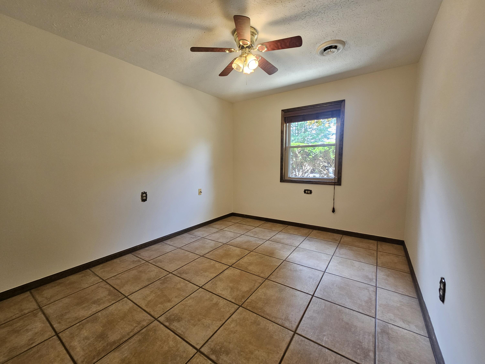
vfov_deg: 89.9
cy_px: 182
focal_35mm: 13
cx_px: 242
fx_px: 182
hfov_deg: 106.2
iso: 125
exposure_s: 1/60
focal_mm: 2.2
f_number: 2.2
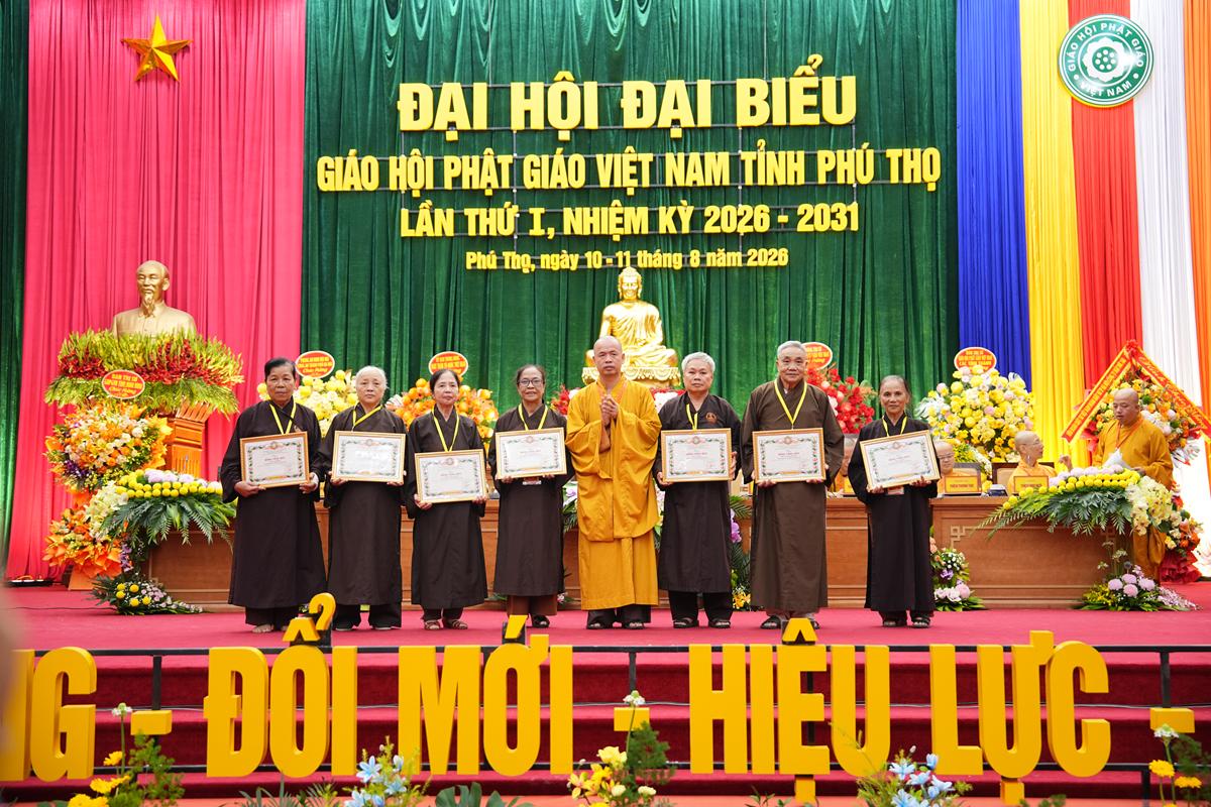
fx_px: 1446
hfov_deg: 45.4
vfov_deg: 31.2
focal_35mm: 43
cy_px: 404
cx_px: 606
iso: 1250
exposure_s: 1/100
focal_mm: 43
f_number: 2.8
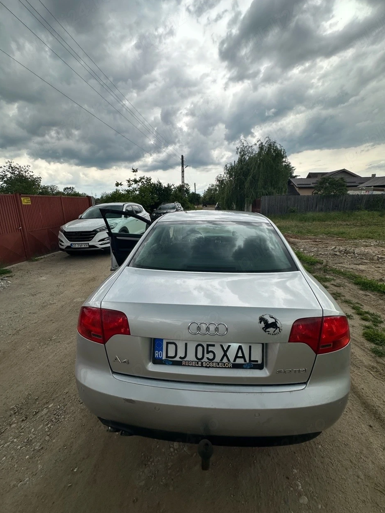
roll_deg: +1.6
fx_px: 222
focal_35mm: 15
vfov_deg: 98.2
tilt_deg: -13.5
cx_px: 202
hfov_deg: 81.7
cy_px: 253
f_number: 2.2
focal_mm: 2.22
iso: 40
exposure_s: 1/1195
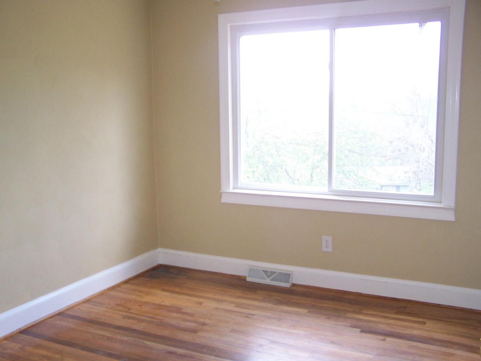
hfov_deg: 49.0
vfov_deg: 37.7
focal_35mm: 38
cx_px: 240
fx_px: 528
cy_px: 180
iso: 160
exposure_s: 1/60
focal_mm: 6.3
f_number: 2.8
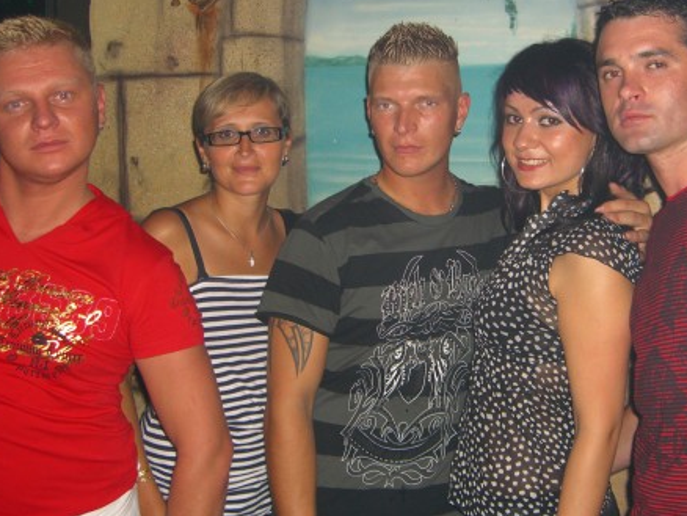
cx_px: 423
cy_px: 218
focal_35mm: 52
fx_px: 1033
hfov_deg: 36.6
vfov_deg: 28.0
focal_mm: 7.9
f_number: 2.8
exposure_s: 1/60
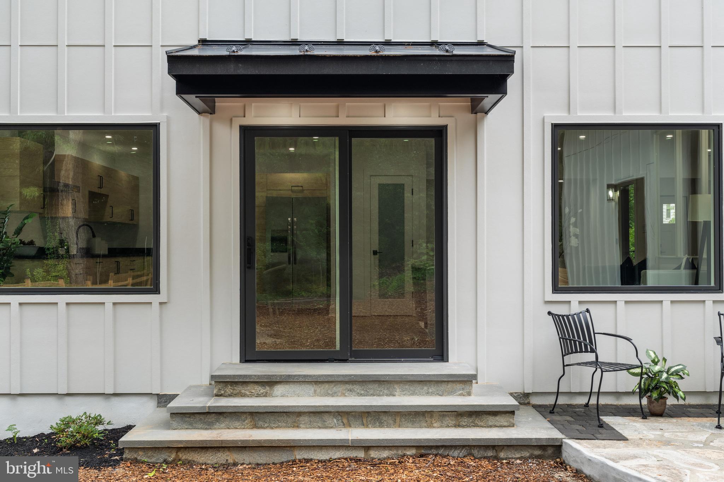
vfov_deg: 34.2
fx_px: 784
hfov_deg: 49.6
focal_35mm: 39
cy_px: 241
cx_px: 362
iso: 160
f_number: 4
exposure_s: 1/100
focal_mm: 26
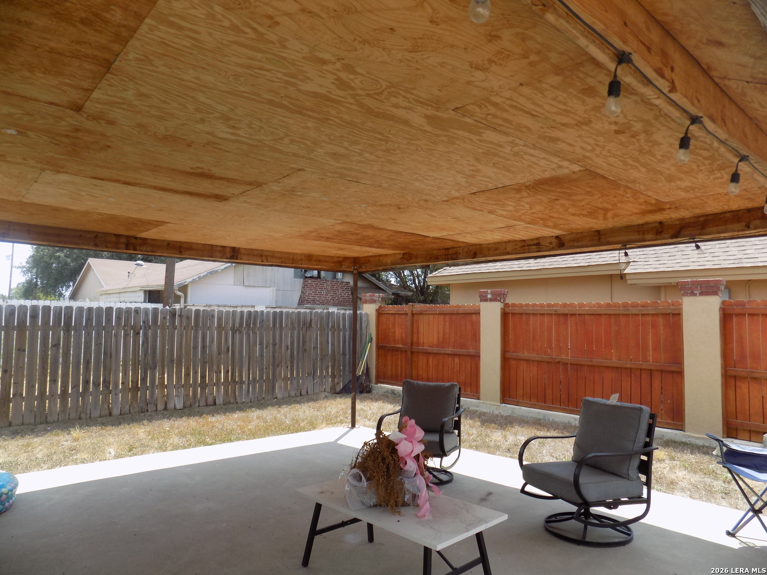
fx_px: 510
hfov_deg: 73.9
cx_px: 384
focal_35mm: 23
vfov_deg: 58.9
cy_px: 288
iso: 80
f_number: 3.1
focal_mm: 4
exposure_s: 1/400
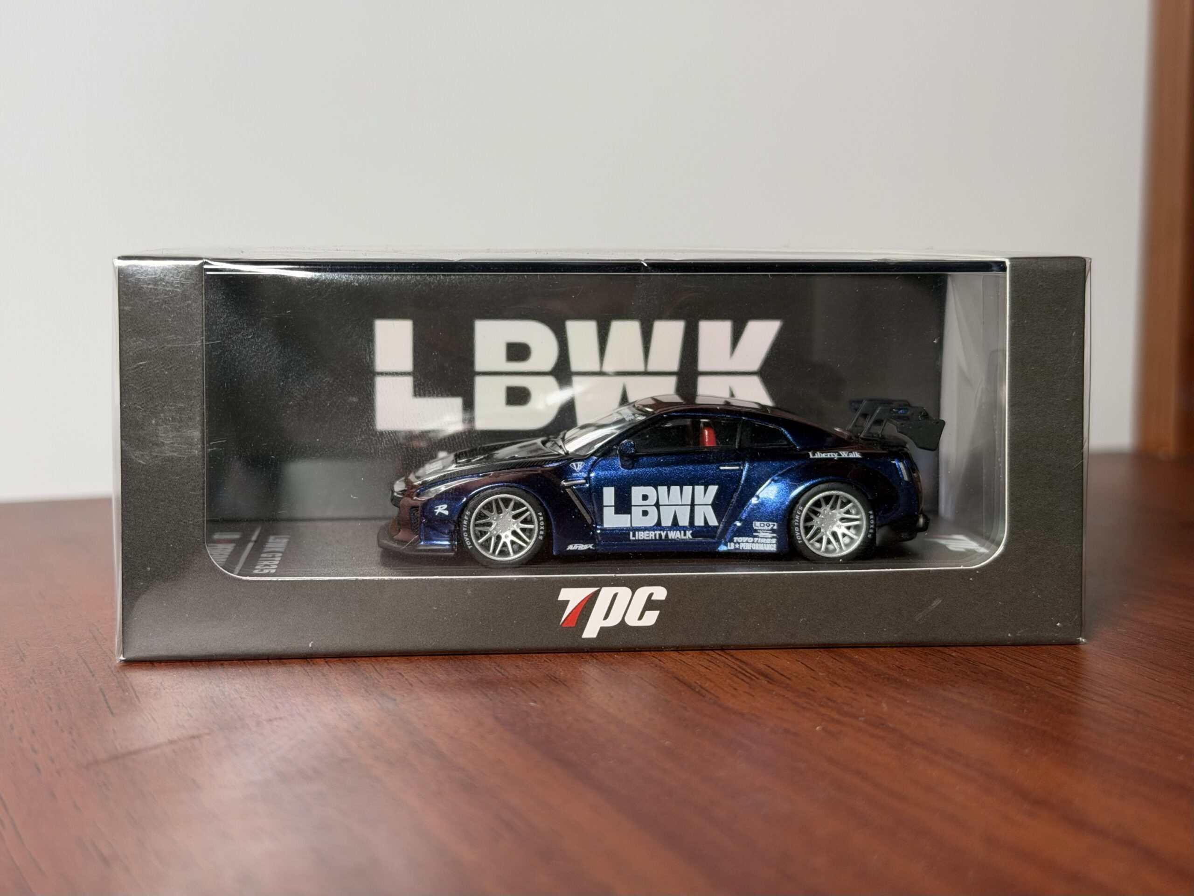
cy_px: 448
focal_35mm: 48
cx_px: 597
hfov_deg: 39.7
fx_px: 1656
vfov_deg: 30.3
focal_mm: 6.76
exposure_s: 1/108
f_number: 1.78
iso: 100
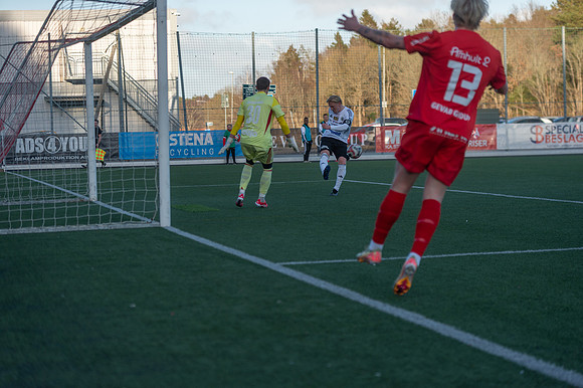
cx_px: 292
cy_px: 194
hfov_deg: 20.4
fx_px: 1618
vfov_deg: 13.7
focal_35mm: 100
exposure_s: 1/1000
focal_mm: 100
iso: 140
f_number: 3.2
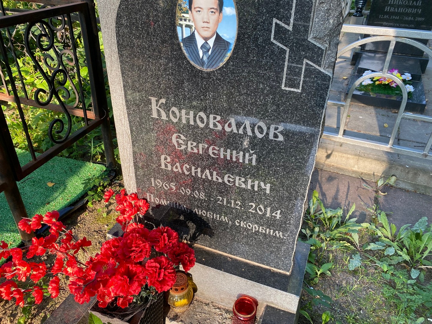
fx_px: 324
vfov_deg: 53.1
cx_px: 216
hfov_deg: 67.3
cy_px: 162
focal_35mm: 26
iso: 32
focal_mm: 4.25
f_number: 1.8
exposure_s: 1/122
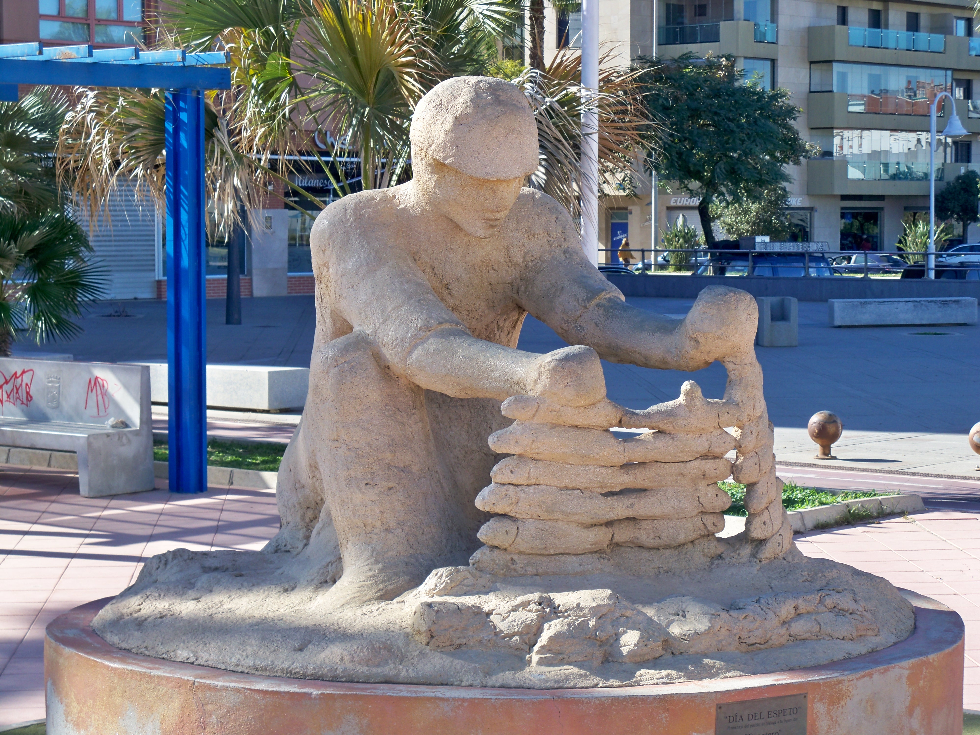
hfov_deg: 21.3
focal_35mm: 92
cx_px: 490
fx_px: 2605
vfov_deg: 16.1
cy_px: 368
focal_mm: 16.3
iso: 64
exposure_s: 1/250
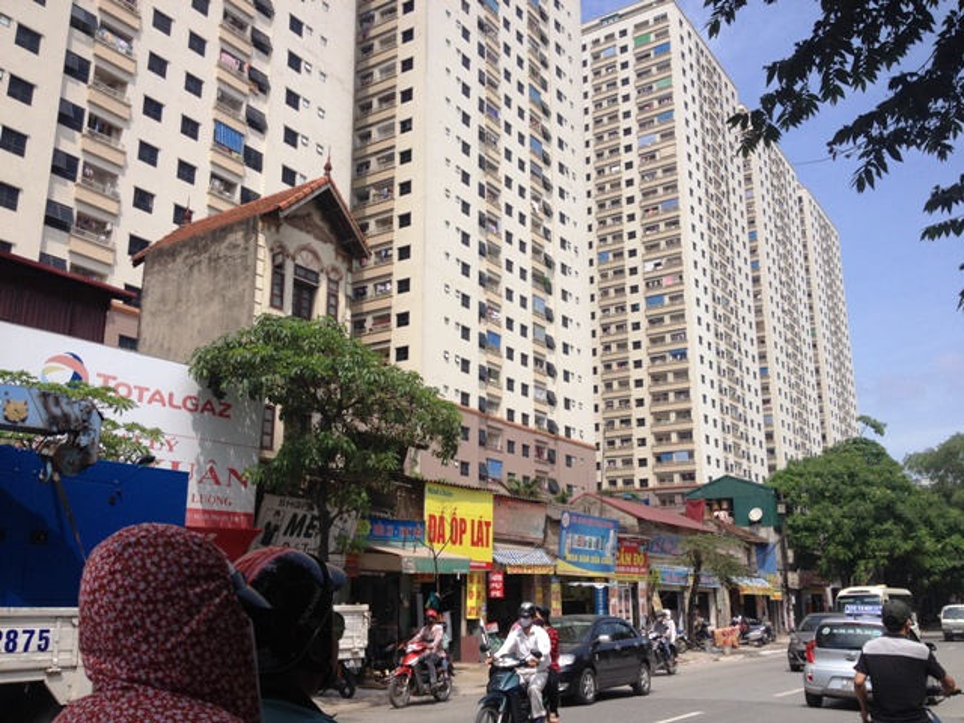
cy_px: 362
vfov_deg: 40.7
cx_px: 482
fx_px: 975
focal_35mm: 35
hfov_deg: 52.6
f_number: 2.4
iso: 50
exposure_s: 1/2513
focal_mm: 4.28
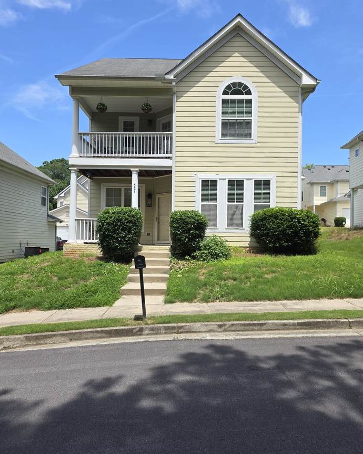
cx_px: 188
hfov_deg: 56.8
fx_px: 336
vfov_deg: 68.1
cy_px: 234
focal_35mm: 25
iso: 80
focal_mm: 6.3
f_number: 1.7
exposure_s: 1/3464
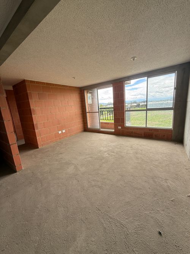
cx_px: 95
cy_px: 127
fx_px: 102
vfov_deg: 102.1
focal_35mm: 14
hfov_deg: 85.7
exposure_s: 1/212
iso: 64
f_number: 2.2
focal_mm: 2.22
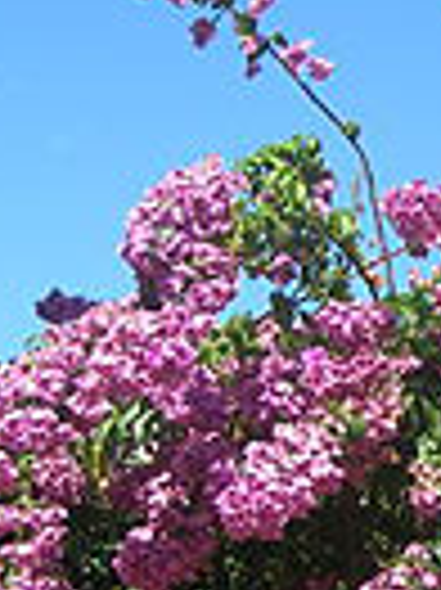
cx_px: 693
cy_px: 356
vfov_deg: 15.1
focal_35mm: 131
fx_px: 2229
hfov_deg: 10.8
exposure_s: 1/260
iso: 50
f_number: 4.8
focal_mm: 7.8
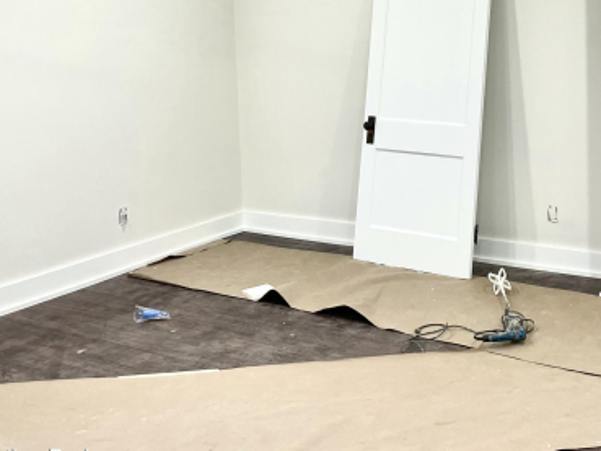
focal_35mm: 47
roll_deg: +2.0
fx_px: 816
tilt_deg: -3.6
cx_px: 444
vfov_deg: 30.1
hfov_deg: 39.4
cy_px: 88
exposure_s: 1/120
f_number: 1.6
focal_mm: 4.2
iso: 100
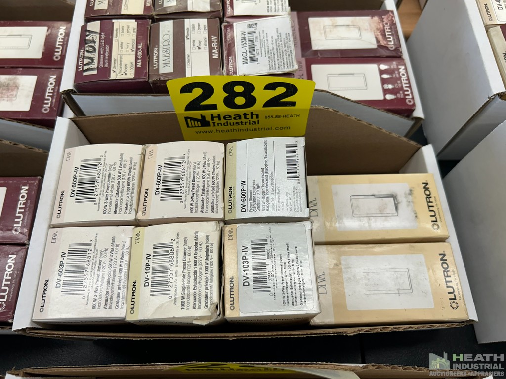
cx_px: 253
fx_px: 380
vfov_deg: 53.1
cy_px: 190
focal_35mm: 26
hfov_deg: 67.3
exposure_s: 1/120
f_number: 1.5
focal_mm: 5.7
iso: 50
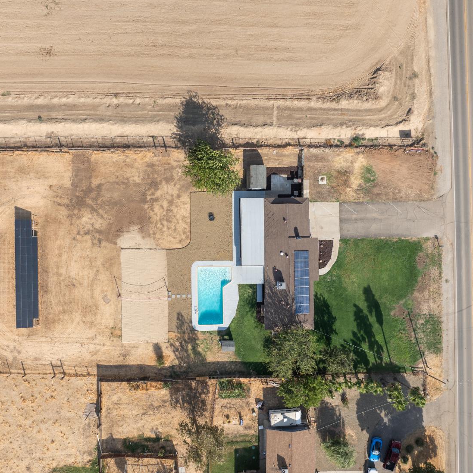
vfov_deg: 55.6
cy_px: 233
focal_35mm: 29
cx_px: 205
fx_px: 448
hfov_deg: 55.4
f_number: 2.8
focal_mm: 12.29
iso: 100
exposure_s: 1/30
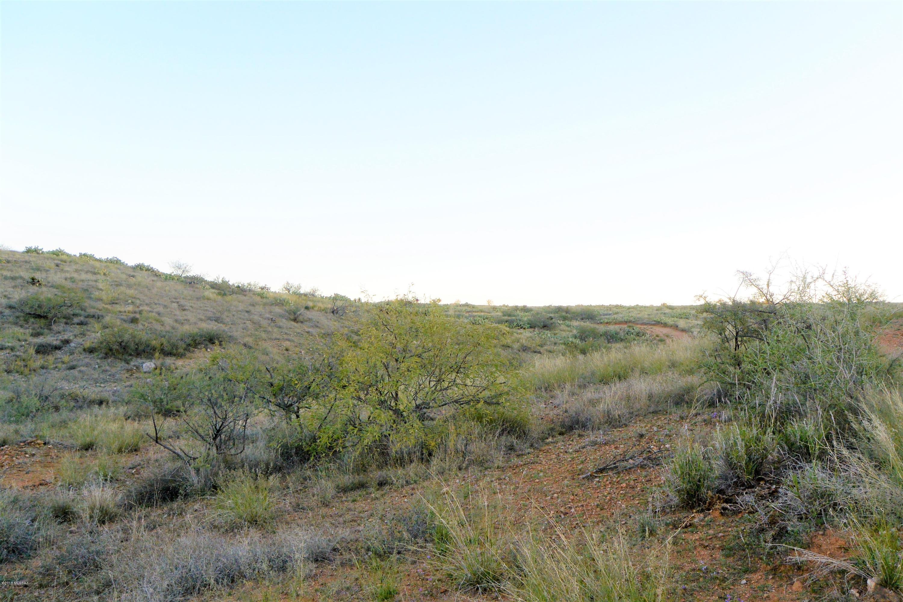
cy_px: 301
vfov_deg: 45.0
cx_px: 452
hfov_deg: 63.7
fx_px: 727
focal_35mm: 29
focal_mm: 10.9
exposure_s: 1/60
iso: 280
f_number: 8
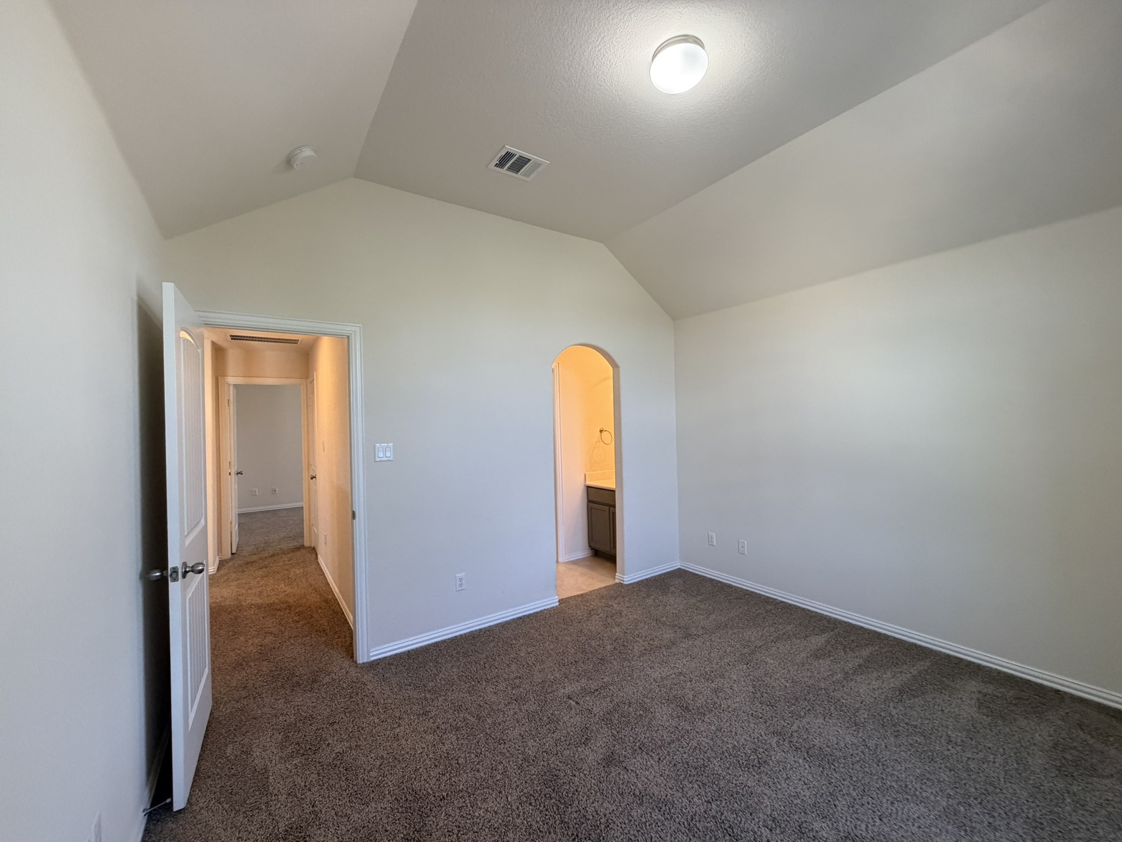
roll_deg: +1.1
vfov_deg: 85.7
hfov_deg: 102.1
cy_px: 421
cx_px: 561
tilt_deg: +2.3
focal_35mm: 14
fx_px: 454
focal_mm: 2.22
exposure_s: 1/120
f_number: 2.2
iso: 320
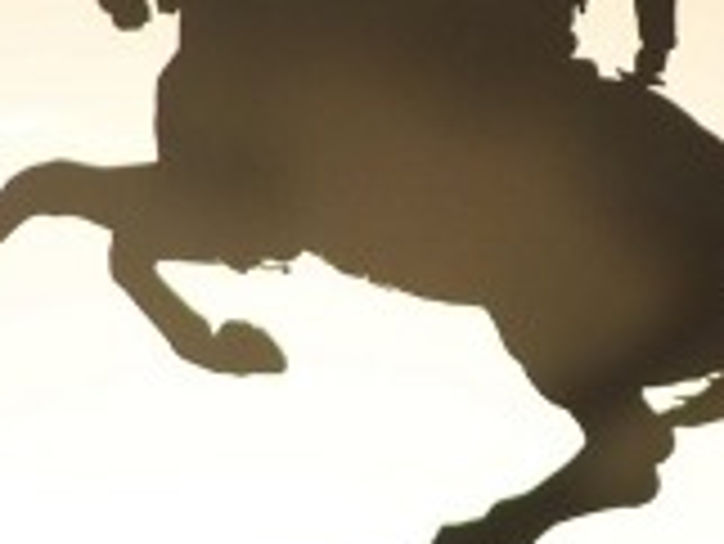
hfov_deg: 1.6
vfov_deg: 1.2
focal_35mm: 1263
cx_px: 468
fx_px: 26436
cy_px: 270
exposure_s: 1/2000
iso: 100
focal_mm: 220
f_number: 5.6
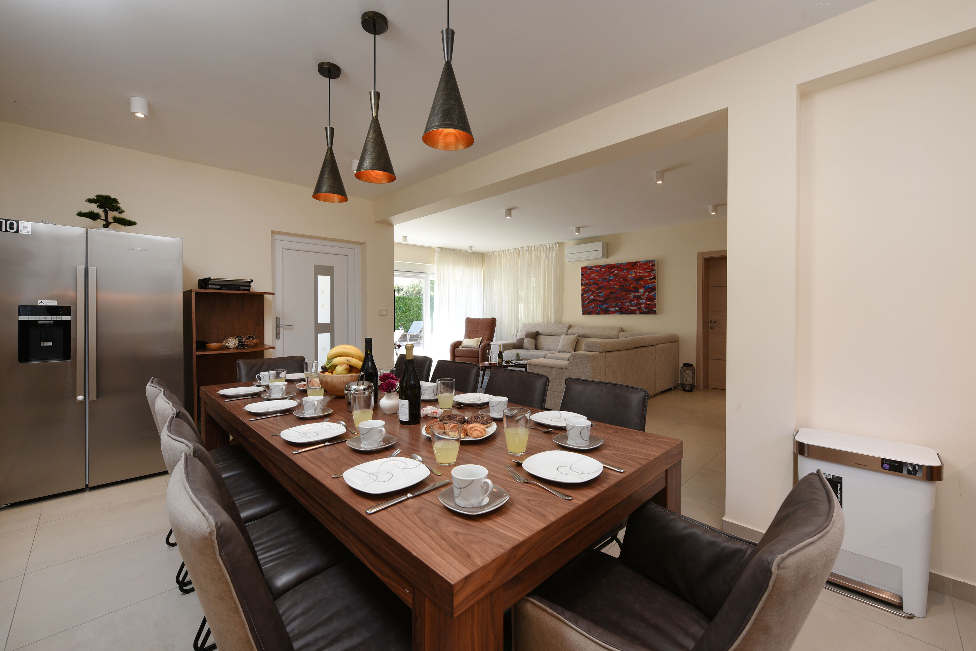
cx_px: 488
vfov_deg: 81.3
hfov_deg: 104.2
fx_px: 380
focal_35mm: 14
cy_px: 326
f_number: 9
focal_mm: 14
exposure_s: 1/8
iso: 160
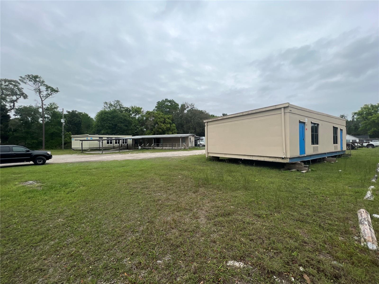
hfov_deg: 106.2
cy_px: 142
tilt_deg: -1.0
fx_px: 142
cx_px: 190
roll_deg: -0.4
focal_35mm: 13
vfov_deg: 89.9
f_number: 1.8
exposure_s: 1/1064
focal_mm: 1.57
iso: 32
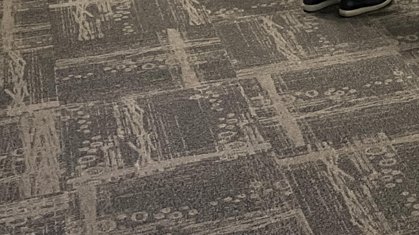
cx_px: 550
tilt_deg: -5.5
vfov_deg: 10.5
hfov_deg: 19.0
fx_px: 1155
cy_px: -260
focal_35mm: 104
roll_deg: -1.8
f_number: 1.8
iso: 320
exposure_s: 1/50
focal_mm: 3.99
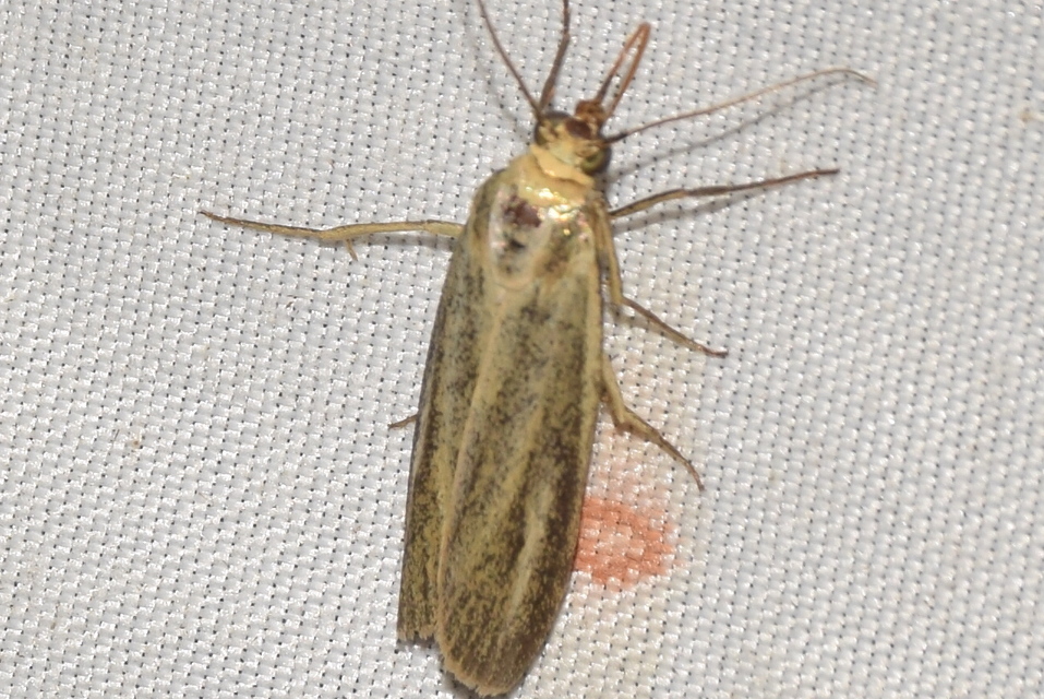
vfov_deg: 6.6
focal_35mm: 210
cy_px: 350
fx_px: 6095
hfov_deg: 9.8
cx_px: 522
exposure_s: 1/160
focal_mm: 140
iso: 100
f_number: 13
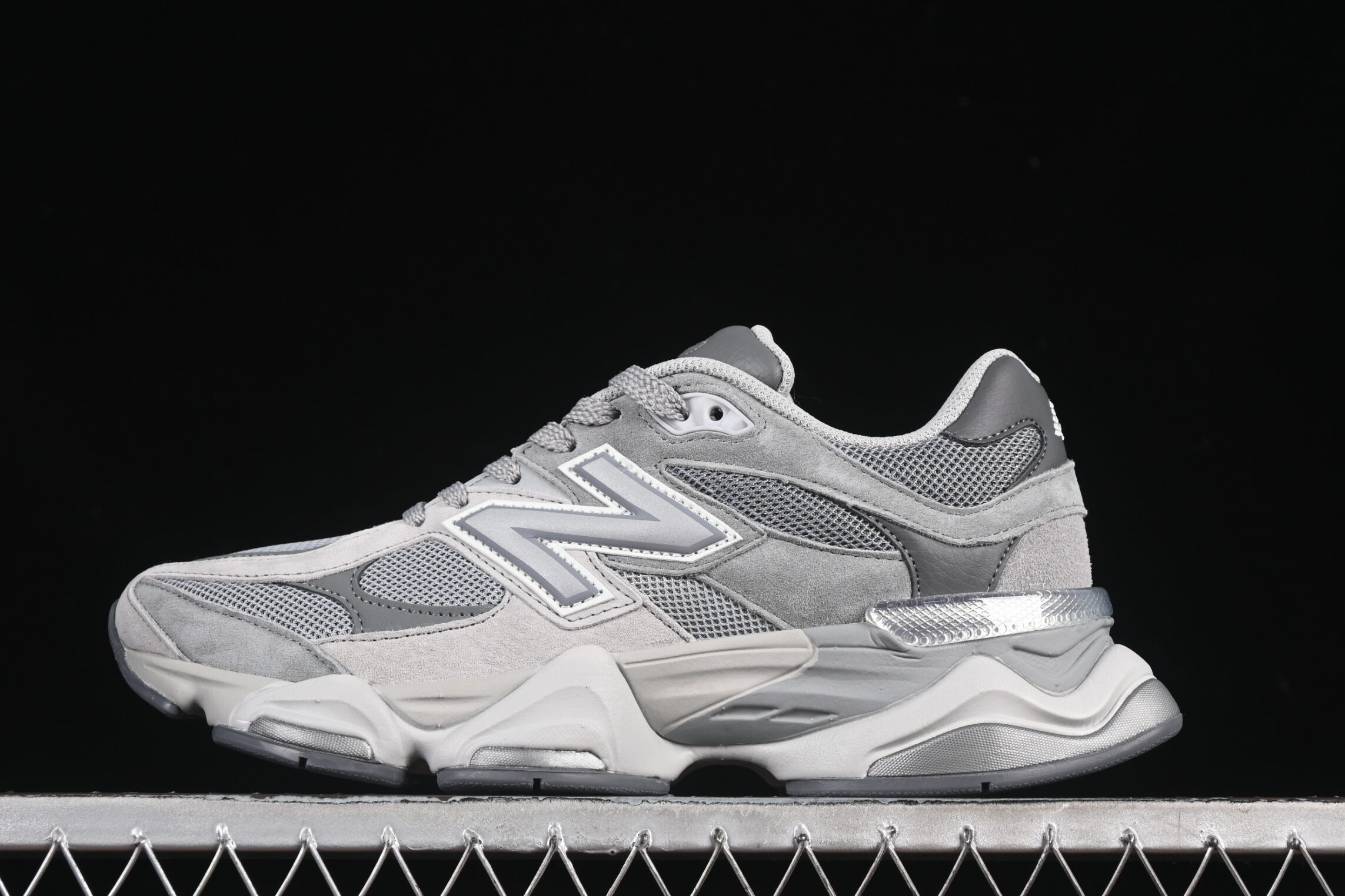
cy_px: 478
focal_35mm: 84
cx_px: 640
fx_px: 3138
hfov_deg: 24.2
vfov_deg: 16.3
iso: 160
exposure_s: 1/60
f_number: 7.1
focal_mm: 50
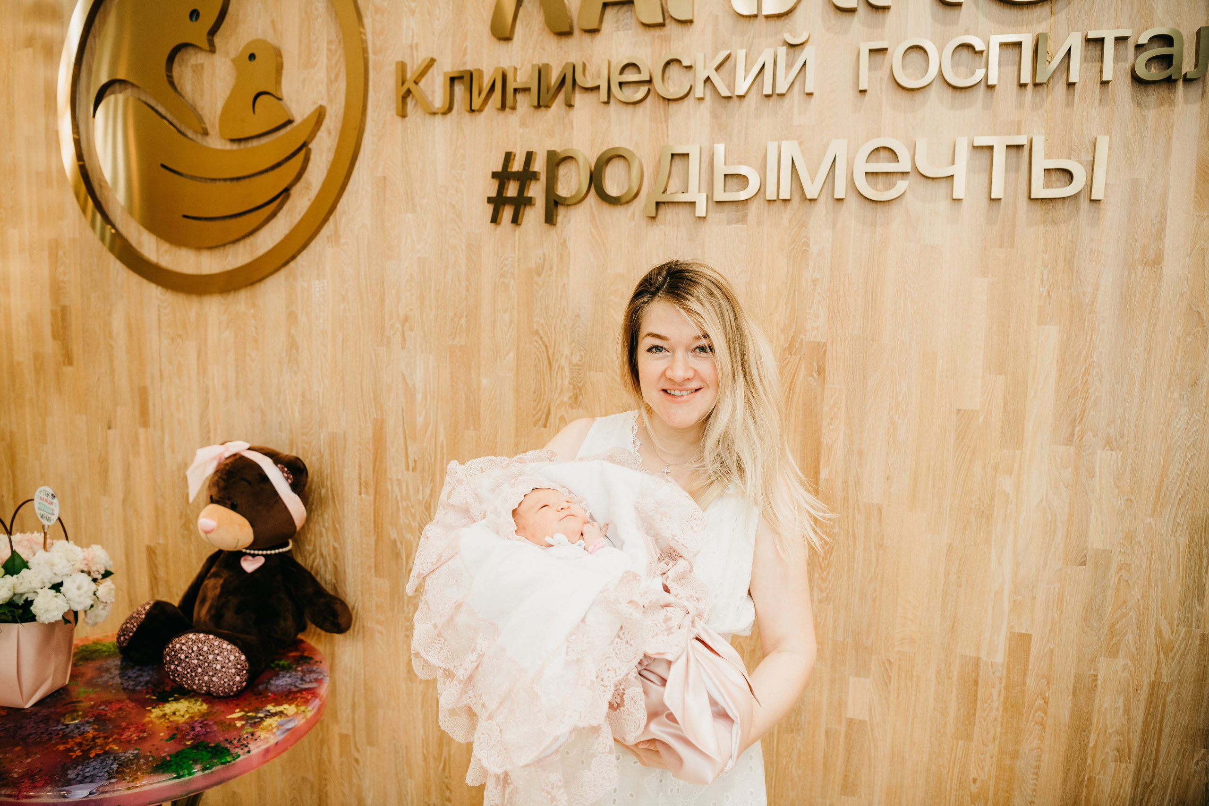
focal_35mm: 24
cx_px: 604
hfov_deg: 73.7
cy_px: 403
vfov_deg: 53.1
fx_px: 806
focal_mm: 24
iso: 160
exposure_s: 1/160
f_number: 3.2
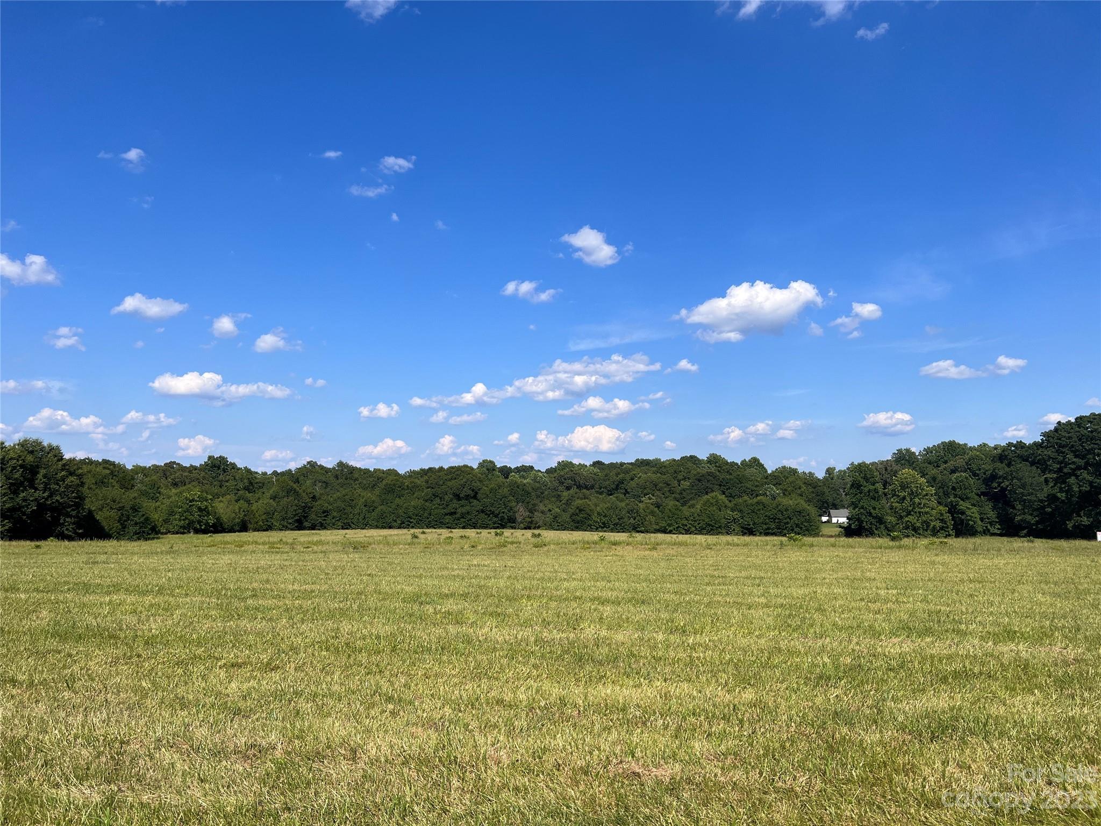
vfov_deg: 53.1
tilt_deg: +5.7
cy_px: 413
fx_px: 827
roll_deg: +0.1
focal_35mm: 26
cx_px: 550
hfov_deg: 67.3
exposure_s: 1/5319
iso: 50
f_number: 1.5
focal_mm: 5.7
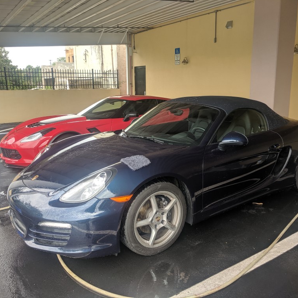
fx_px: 302
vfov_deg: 52.5
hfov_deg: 52.5
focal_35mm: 31
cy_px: 148
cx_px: 155
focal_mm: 4.67
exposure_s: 1/352
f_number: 2
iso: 48
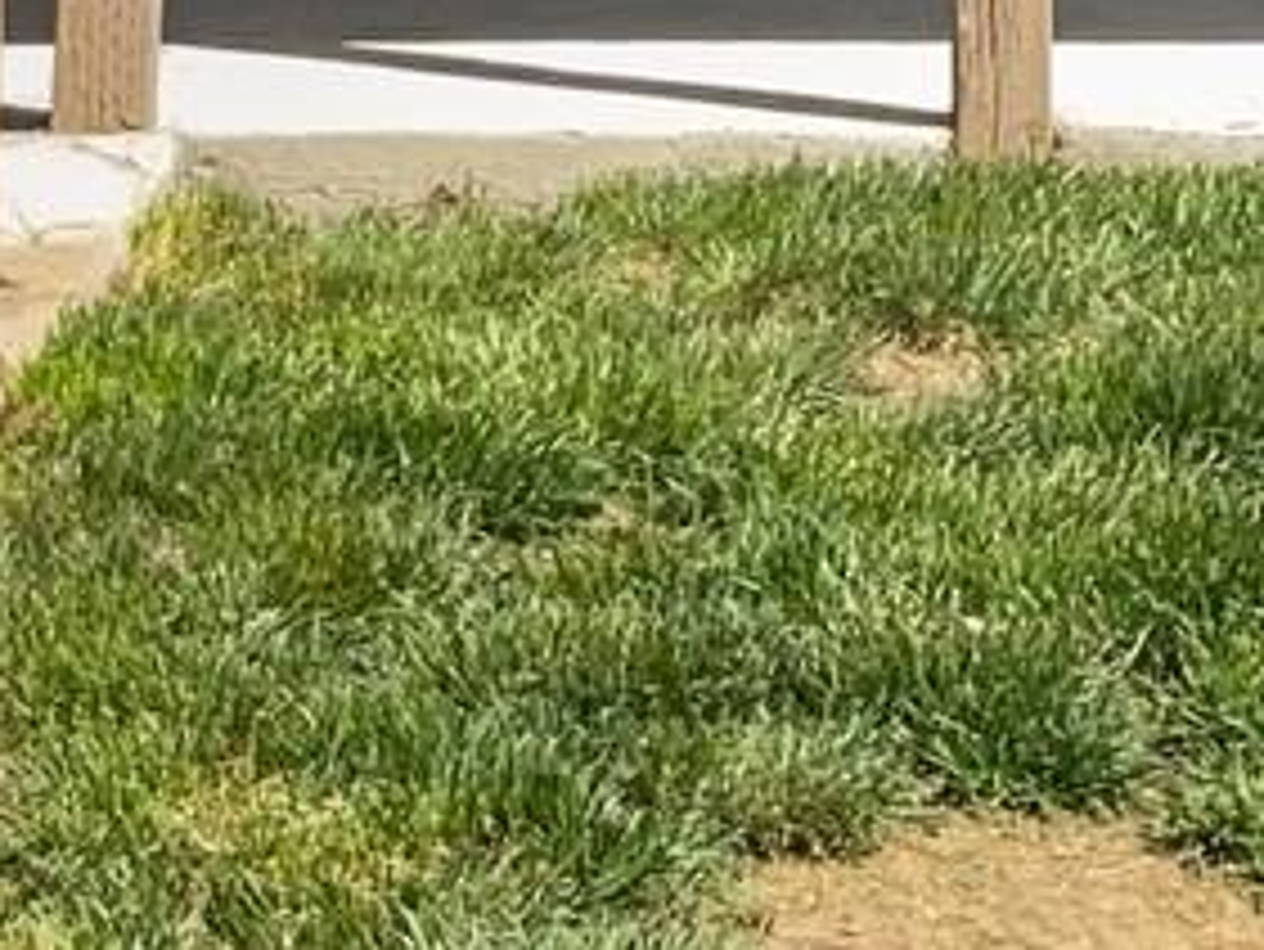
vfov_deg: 8.1
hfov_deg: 11.8
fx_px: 6028
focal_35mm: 165
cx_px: 1349
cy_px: -1603
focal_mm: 3
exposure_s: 1/1300
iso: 20
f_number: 1.8
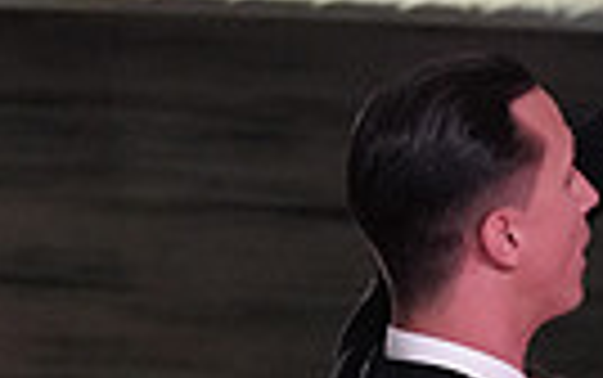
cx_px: 529
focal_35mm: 662
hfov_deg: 3.2
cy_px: 972
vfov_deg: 2.0
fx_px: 10888
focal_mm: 100
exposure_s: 1/320
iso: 5000
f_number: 5.6
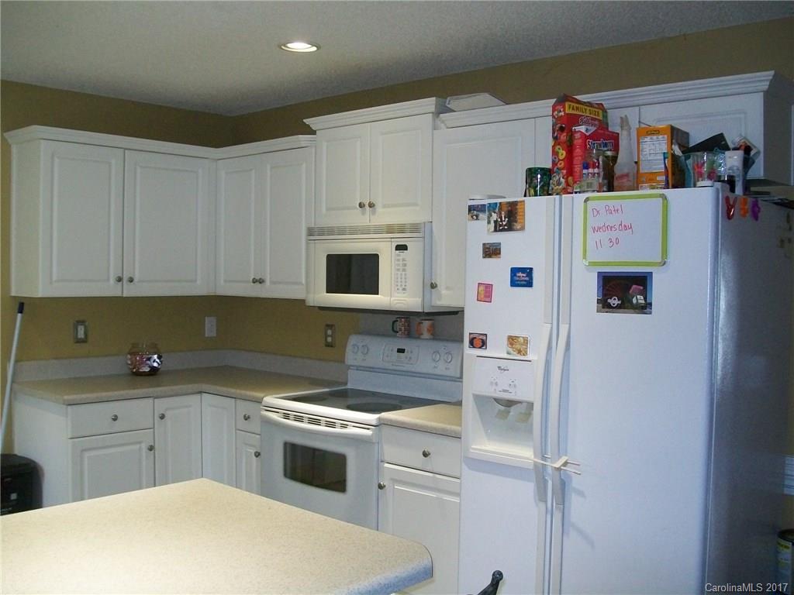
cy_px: 298
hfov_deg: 51.4
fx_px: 826
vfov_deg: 39.7
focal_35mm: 36
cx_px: 397
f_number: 2.7
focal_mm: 6
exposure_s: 1/60
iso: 160
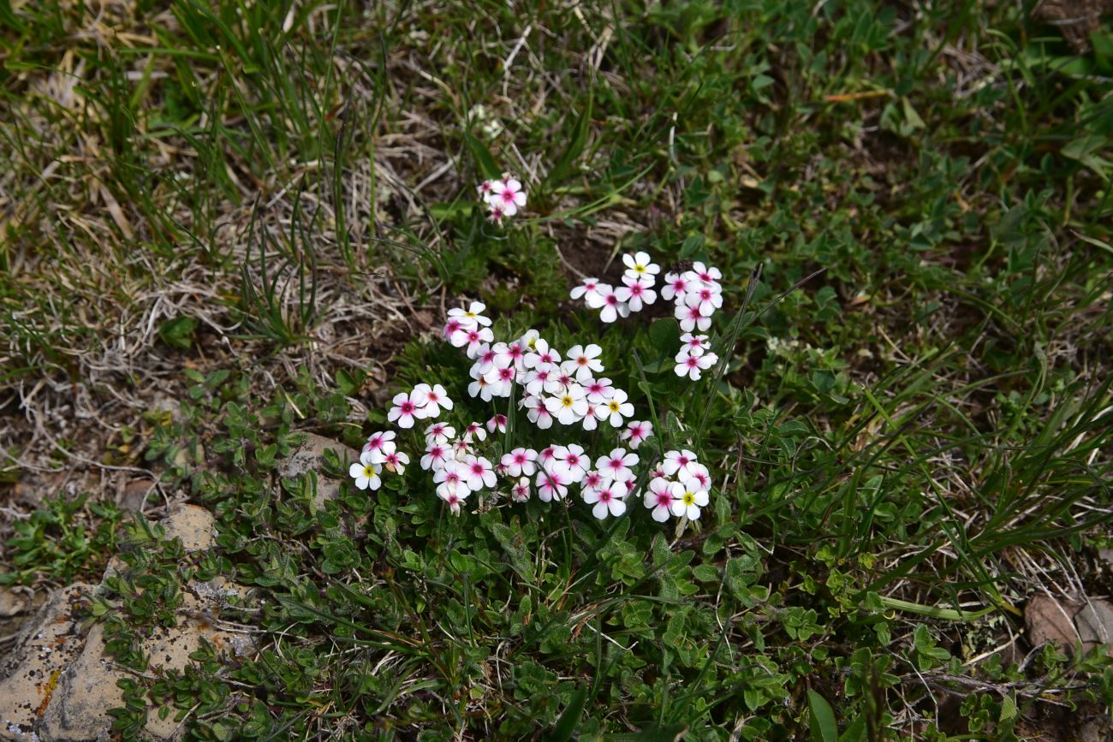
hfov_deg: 39.6
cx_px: 556
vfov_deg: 27.0
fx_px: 1546
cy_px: 371
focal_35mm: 50
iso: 100
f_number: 10
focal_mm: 50
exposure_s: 1/125
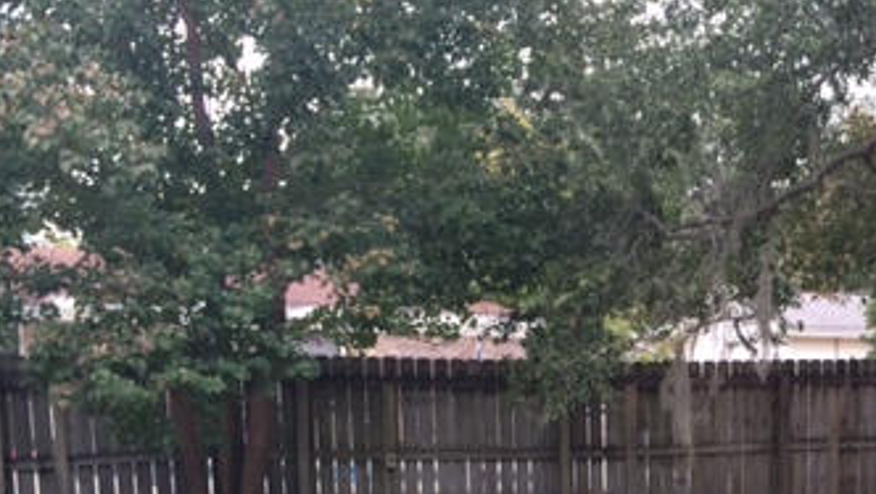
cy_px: 571
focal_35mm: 63
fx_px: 1464
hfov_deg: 31.6
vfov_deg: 18.3
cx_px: 799
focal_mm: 4.12
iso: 40
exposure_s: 1/60
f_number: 2.2
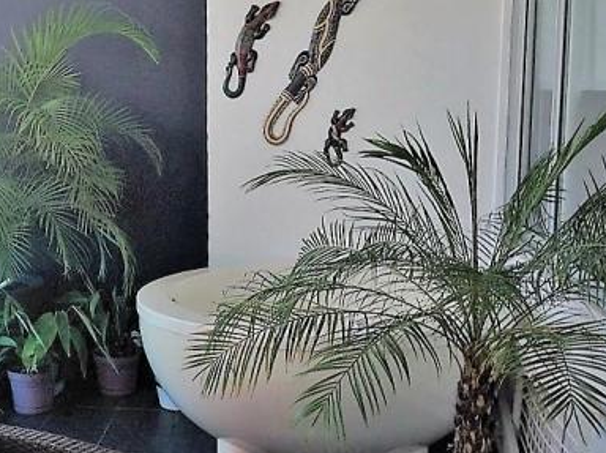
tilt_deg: -9.9
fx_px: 962
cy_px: 250
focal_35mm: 55
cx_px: 118
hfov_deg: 33.9
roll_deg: +3.9
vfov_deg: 26.5
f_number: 2.4
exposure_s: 1/288
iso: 50
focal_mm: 4.12
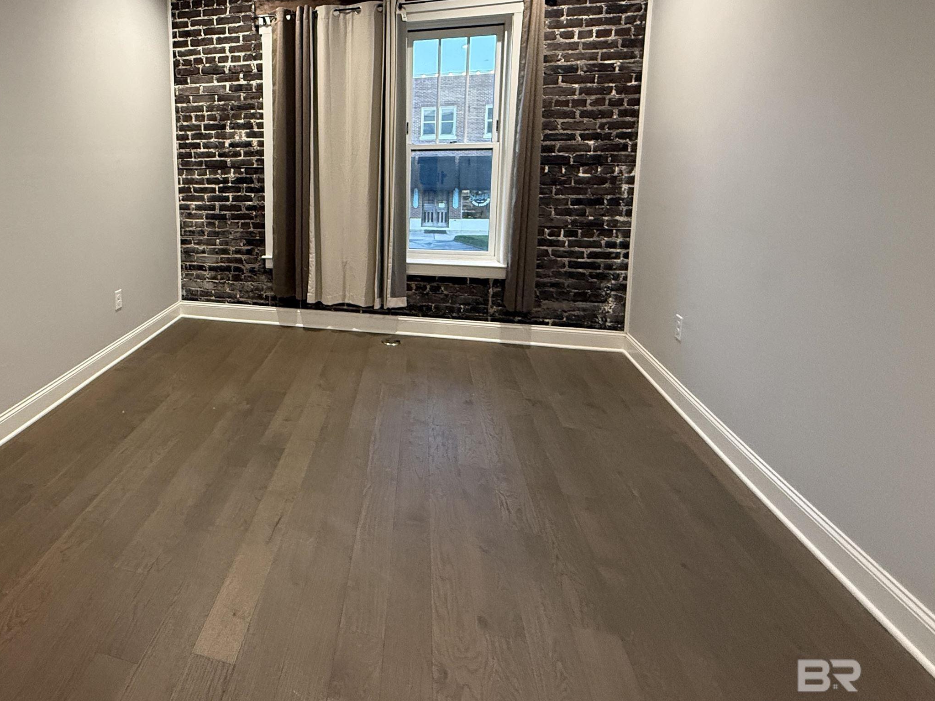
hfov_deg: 73.8
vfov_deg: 61.8
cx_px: 242
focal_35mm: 21
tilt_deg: -7.9
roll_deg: +1.7
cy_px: 230
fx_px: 567
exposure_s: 1/60
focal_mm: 2.22
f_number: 2.2
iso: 500
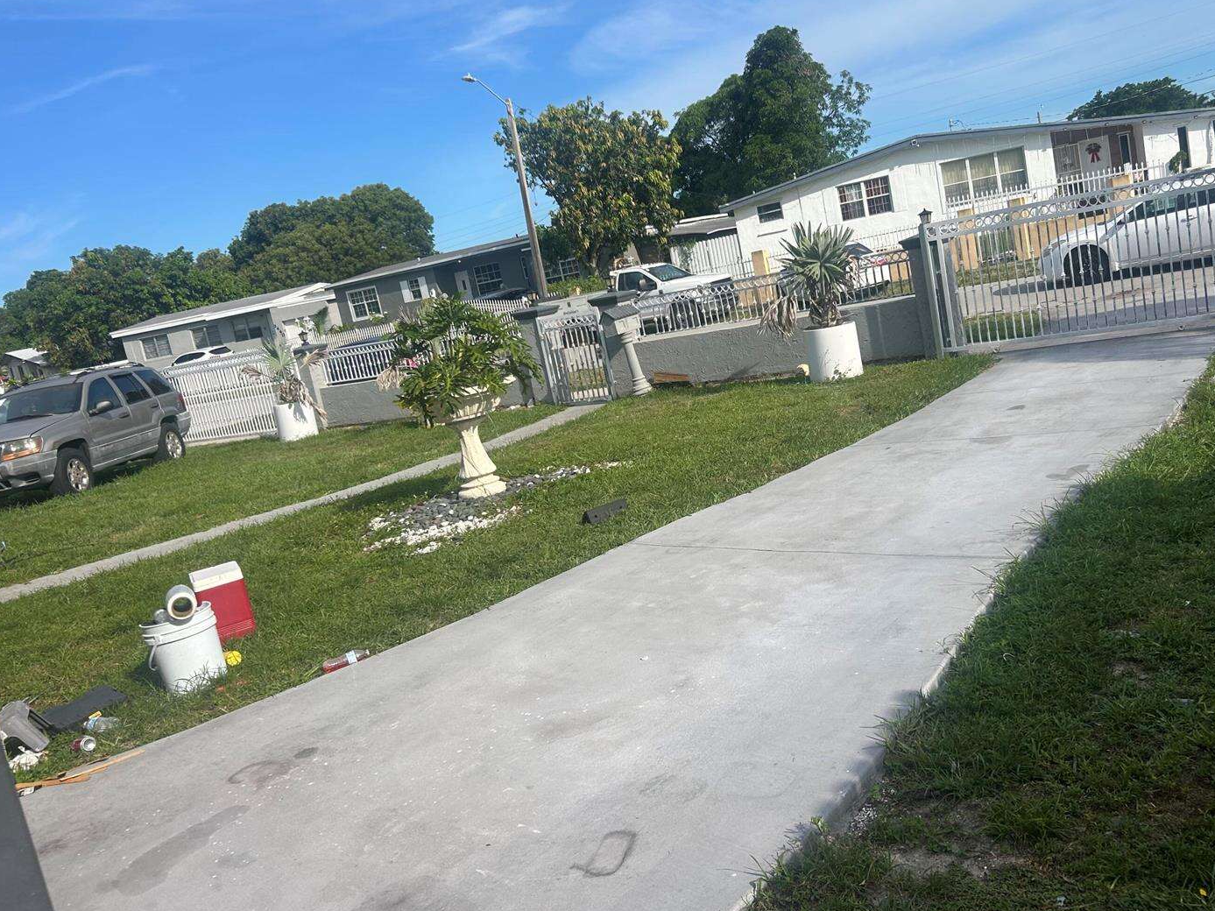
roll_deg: +11.7
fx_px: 1053
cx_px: 692
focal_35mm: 30
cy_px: 422
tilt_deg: -8.5
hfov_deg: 59.7
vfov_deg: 46.8
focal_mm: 5.7
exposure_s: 1/4630
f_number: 1.5
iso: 50
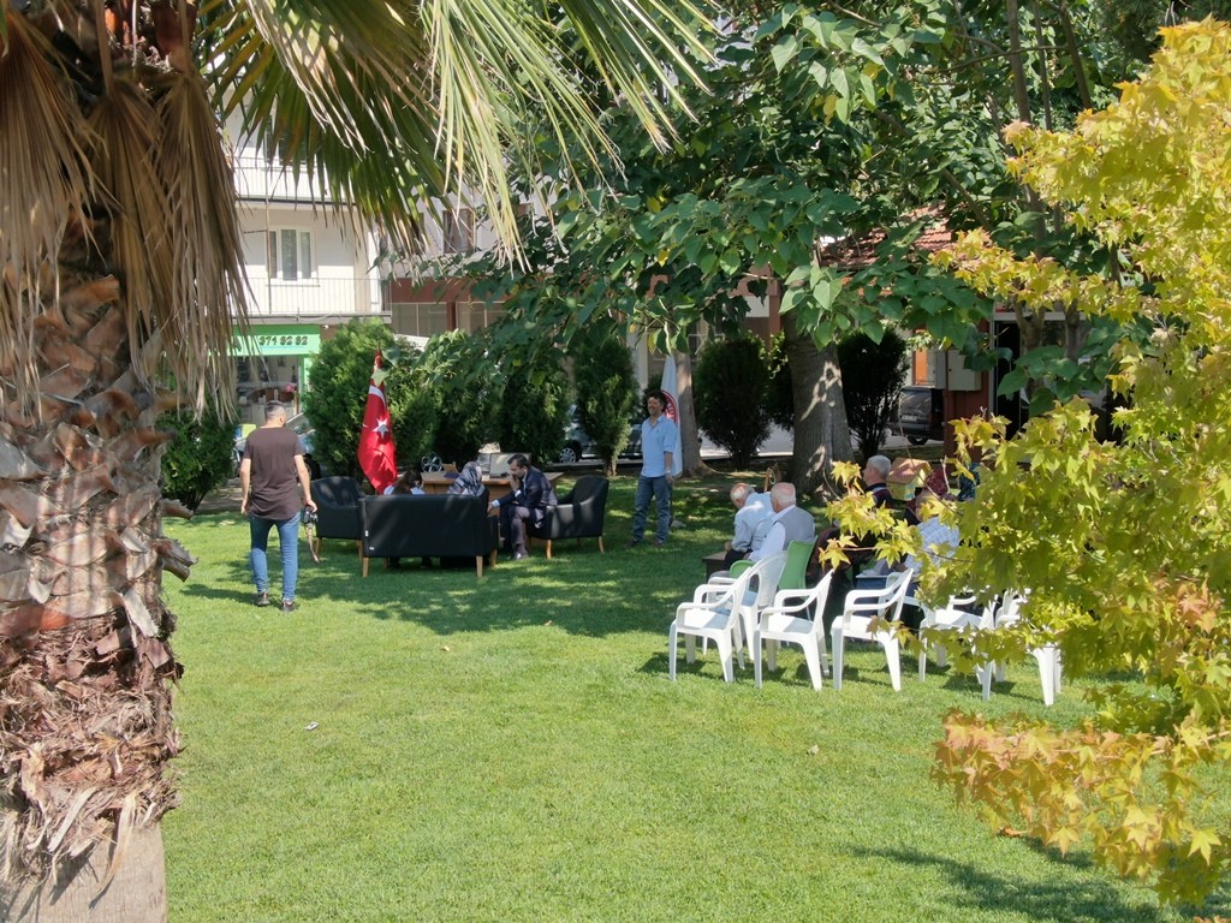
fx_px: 1671
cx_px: 616
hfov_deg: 40.4
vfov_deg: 30.9
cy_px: 462
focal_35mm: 47
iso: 100
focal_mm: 8.42
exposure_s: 1/240
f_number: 3.8
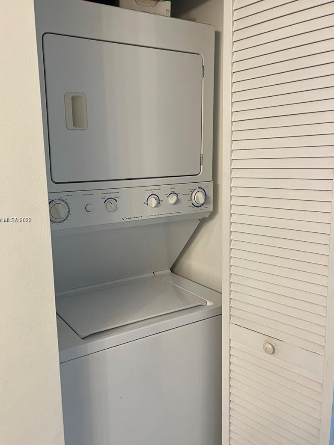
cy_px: 220
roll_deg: +1.6
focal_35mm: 30
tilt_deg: -8.4
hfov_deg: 46.7
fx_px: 386
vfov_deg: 60.0
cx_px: 145
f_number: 1.6
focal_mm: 5.1
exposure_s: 1/60
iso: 80
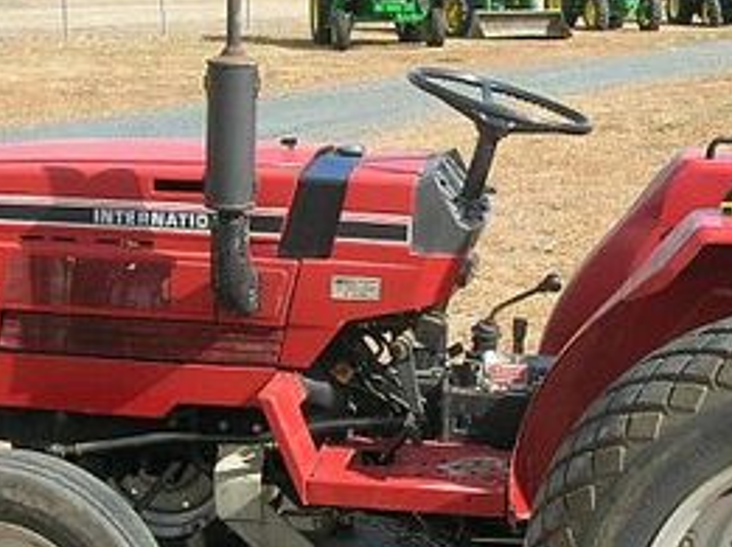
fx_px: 1499
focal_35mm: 71
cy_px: 314
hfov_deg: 27.2
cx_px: 516
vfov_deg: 20.7
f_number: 4.9
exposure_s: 1/210
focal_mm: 5.7
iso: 50
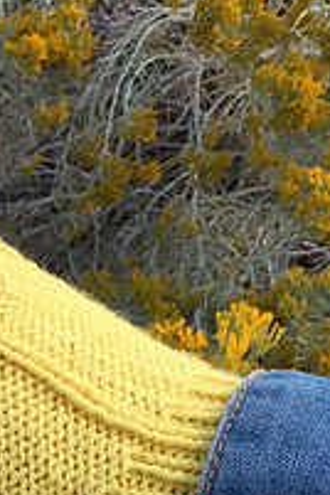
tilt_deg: -35.8
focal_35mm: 96
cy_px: 490
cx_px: -182
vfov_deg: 20.6
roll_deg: -7.7
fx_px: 1320
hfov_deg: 13.3
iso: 32
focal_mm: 4.15
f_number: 2.2
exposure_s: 1/706
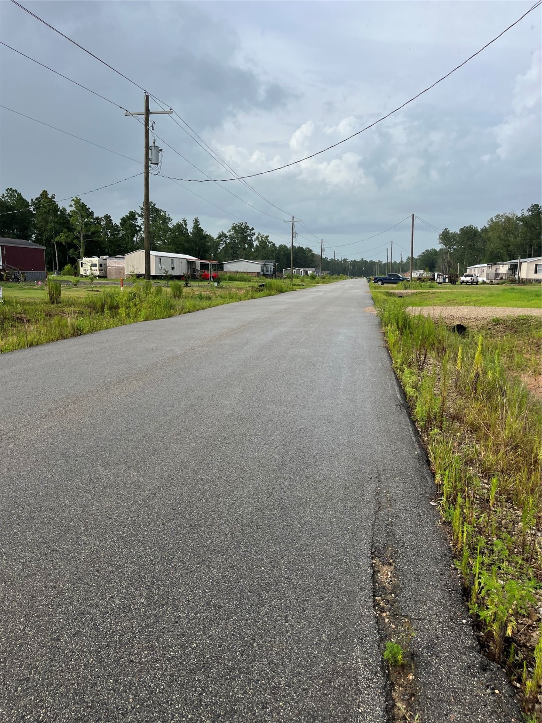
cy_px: 362
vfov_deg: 67.3
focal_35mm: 26
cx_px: 271
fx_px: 543
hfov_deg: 53.1
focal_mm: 5.1
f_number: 1.6
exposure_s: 1/2101
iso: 50
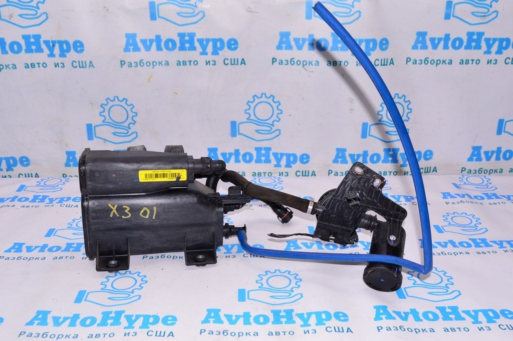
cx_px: 256
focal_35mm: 38
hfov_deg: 51.3
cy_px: 170
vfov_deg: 35.4
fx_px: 534
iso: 1600
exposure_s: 1/200
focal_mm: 25
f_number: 8
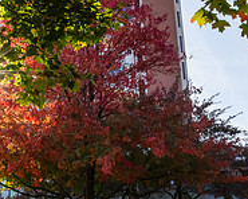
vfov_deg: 27.1
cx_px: 131
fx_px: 411
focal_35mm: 56
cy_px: 85
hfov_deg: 33.6
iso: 1000
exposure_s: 1/200
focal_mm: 19
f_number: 20
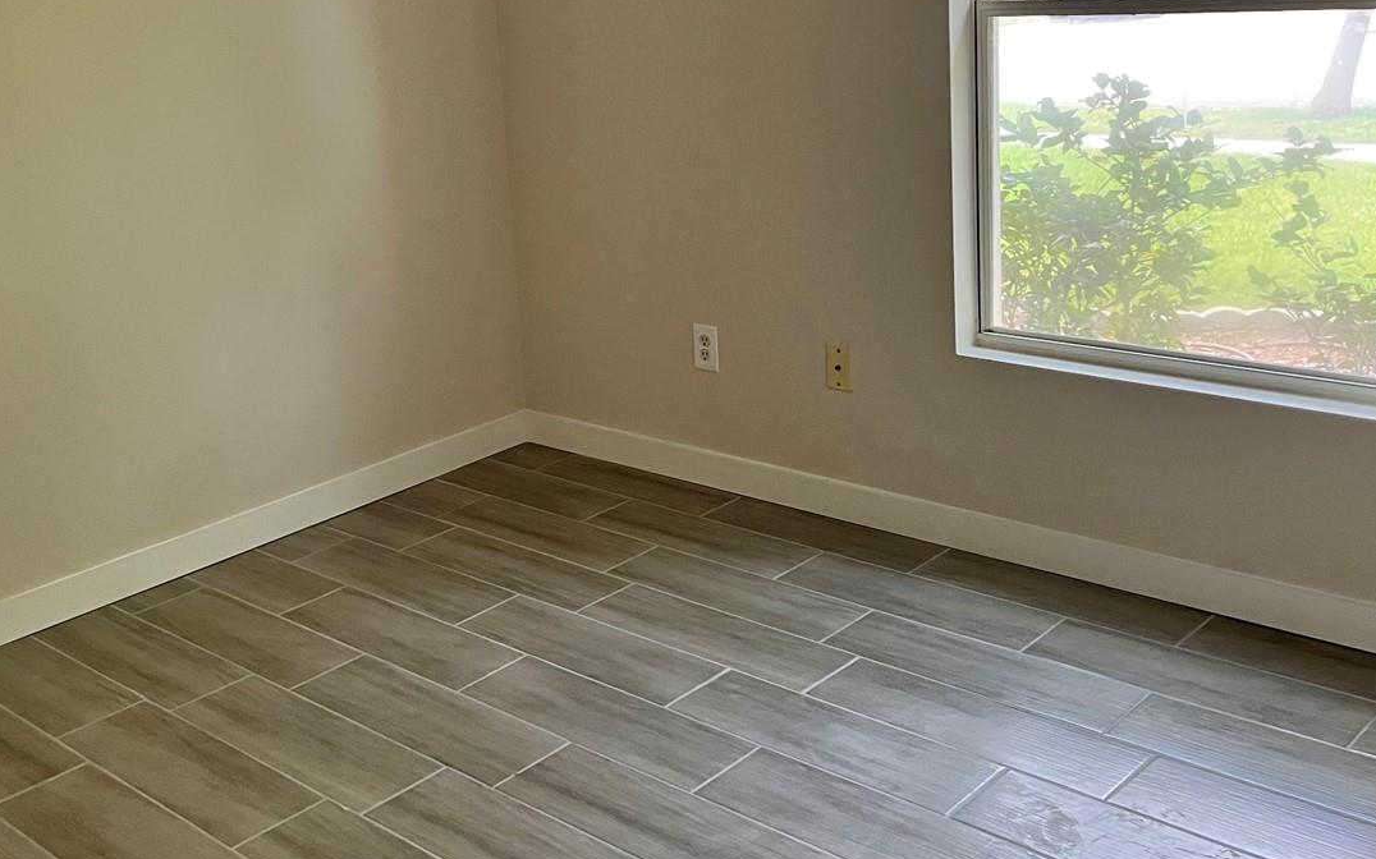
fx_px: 1537
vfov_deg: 31.0
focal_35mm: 41
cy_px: 281
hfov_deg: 47.9
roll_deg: +5.3
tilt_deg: -12.1
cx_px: 546
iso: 125
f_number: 1.6
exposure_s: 1/96
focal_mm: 5.1
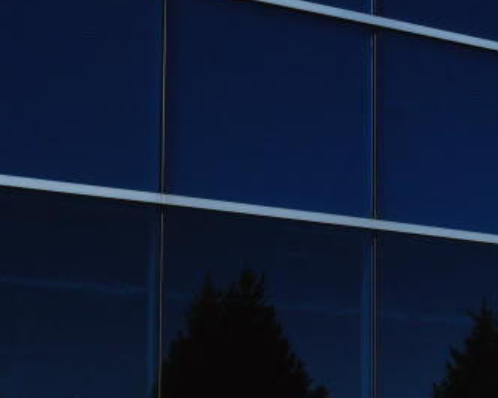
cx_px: 626
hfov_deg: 18.7
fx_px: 1415
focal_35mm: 96
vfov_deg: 15.6
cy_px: 436
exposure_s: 1/400
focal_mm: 22
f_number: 16
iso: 400
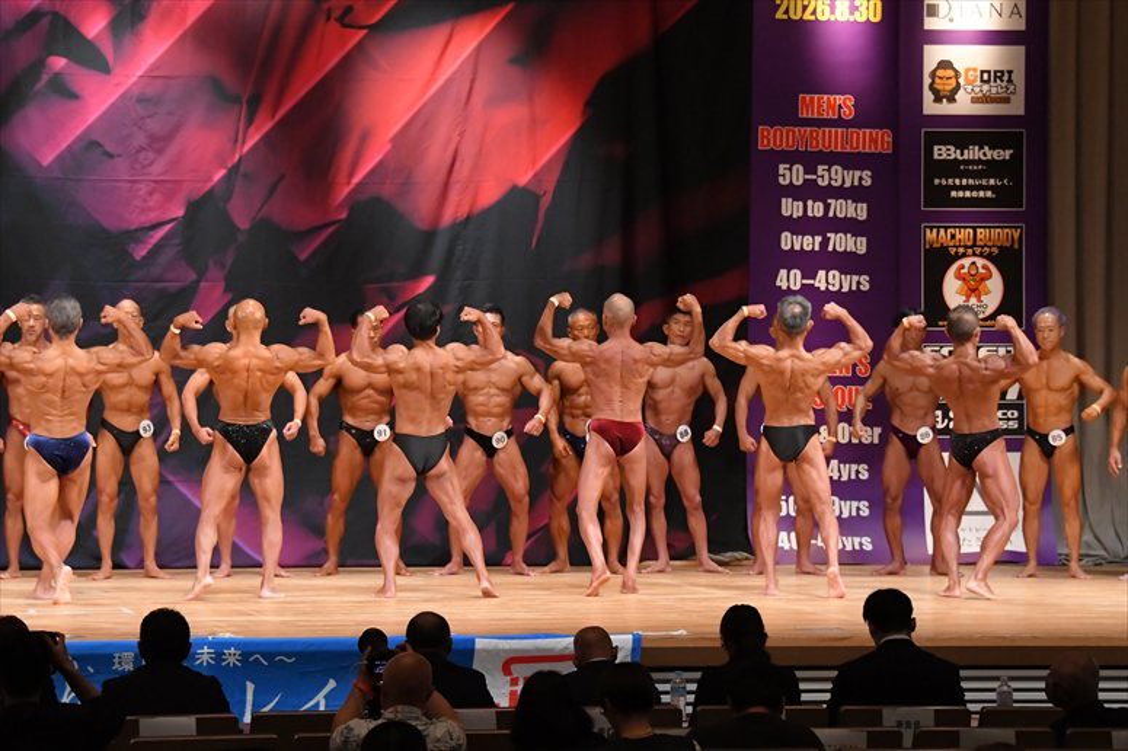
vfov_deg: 10.2
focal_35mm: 135
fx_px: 4228
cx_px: 564
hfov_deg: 15.2
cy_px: 376
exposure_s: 1/400
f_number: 5.6
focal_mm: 90
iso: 6400
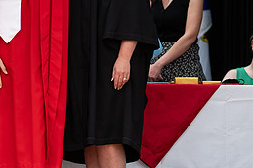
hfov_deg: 7.8
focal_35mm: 262
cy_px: 63
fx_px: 1841
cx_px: 13
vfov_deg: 5.2
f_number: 2.8
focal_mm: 85
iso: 1000
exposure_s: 1/200
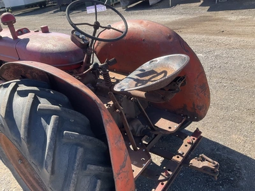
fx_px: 214
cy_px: 96
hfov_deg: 61.7
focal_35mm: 29
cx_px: 128
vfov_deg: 48.2
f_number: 1.8
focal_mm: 3
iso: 25
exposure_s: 1/439
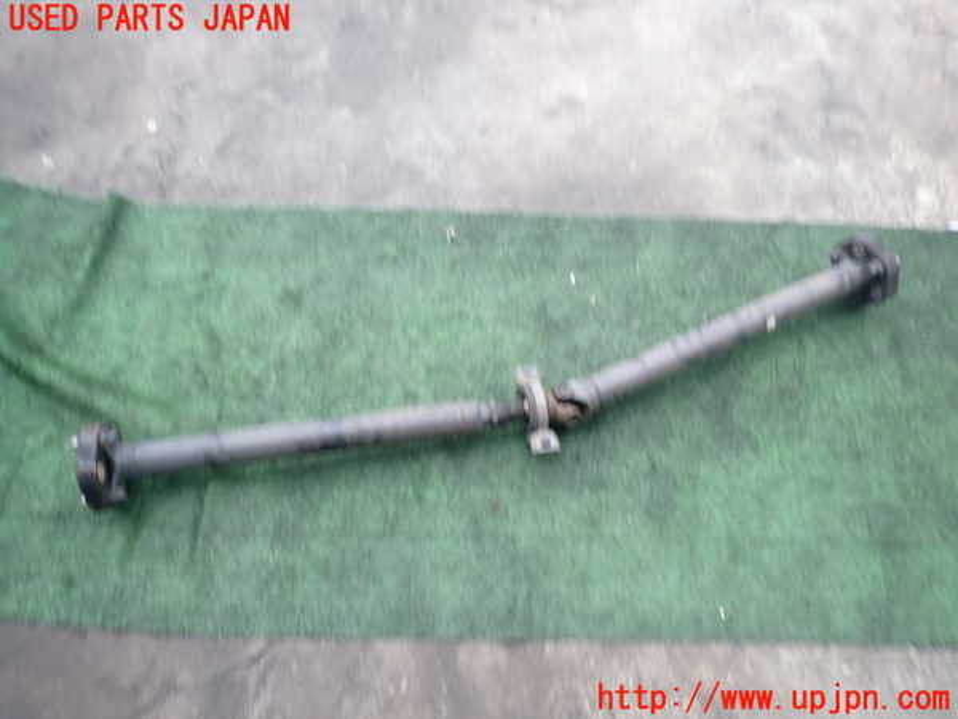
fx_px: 692
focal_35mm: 25
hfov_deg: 69.4
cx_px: 479
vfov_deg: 54.9
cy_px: 360
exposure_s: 1/30
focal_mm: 4.5
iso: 100
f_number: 5.6
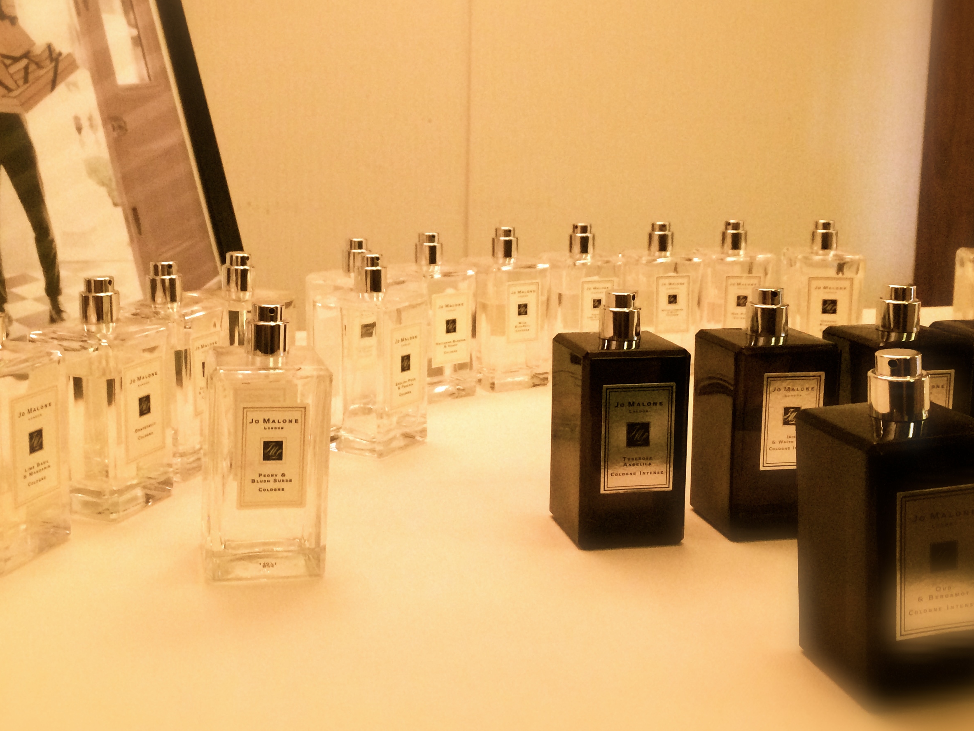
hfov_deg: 46.6
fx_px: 1126
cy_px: 291
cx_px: 406
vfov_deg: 35.8
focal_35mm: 40
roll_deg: -0.9
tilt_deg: -10.9
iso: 320
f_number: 2.2
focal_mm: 4.15
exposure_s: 1/24
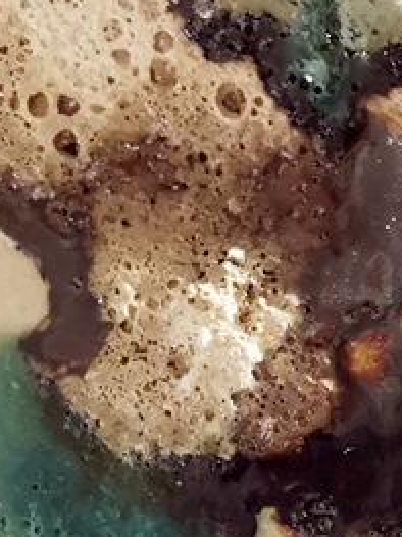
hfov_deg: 15.7
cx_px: 534
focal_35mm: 89
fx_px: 1379
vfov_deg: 20.6
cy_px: 635
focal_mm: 2.26
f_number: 2.2
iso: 160
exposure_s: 1/50
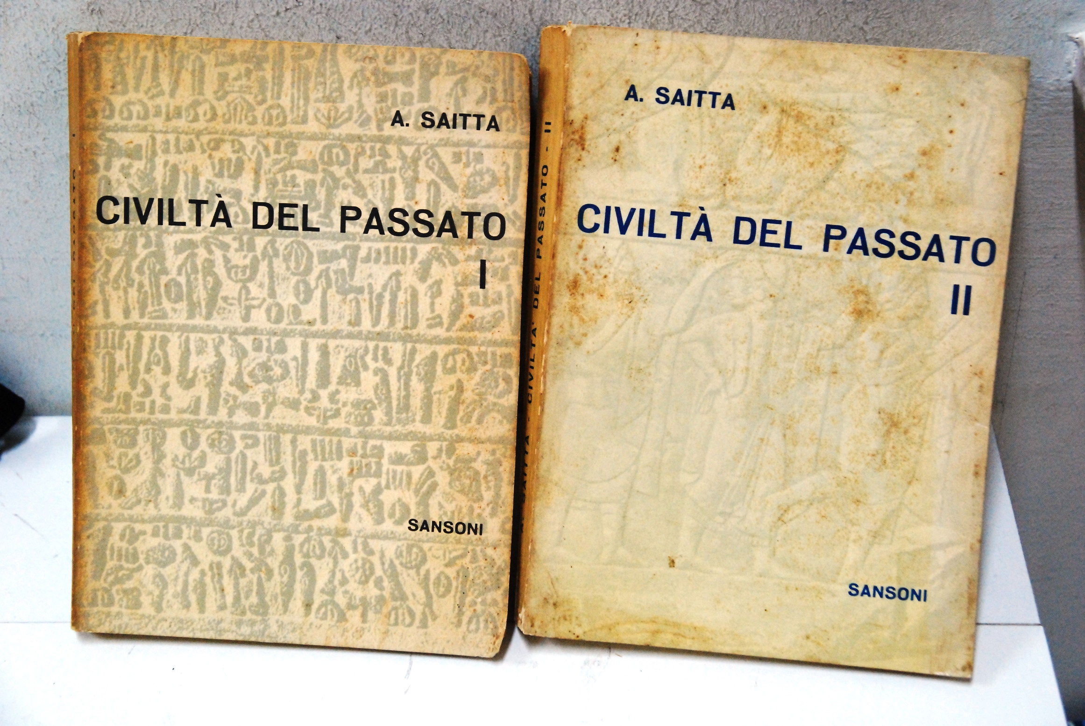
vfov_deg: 23.8
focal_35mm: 57
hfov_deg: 35.0
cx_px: 542
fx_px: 1720
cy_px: 363
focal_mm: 38
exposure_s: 1/60
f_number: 5.6
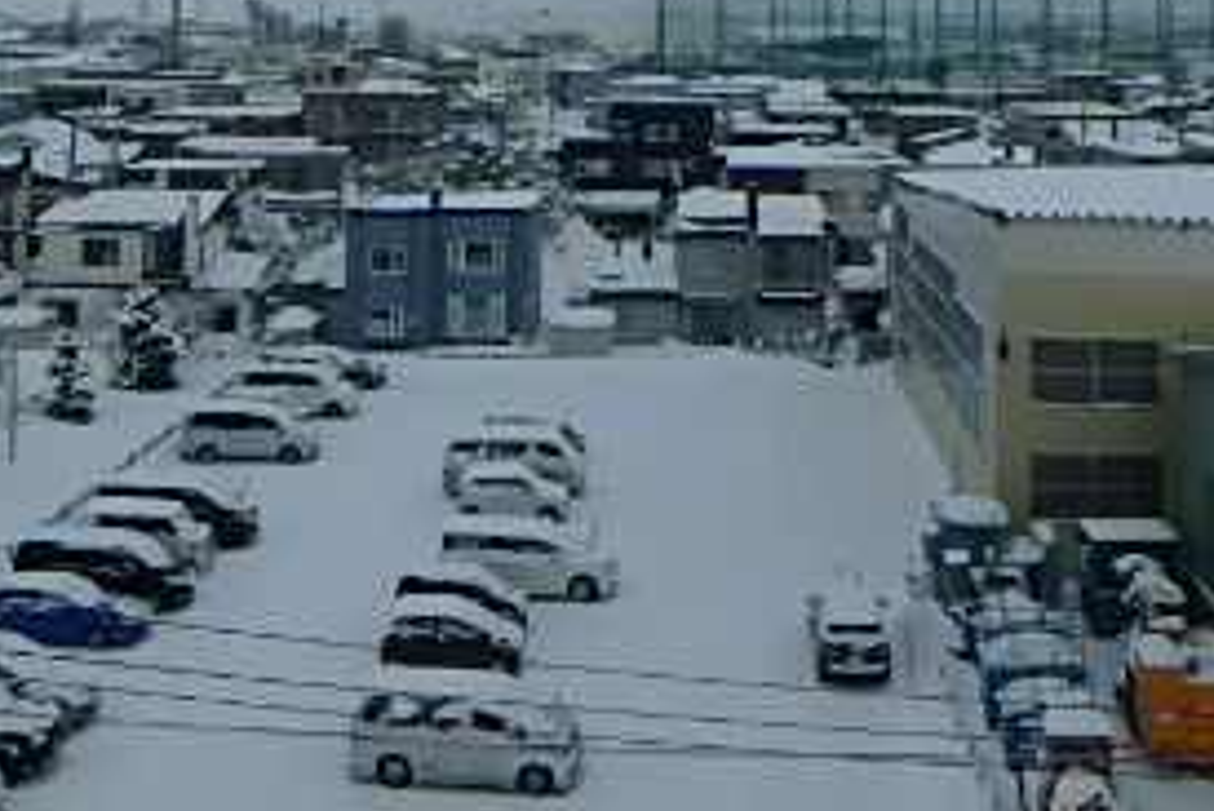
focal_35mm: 51
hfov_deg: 38.8
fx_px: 1721
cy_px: -137
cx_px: 656
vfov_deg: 24.3
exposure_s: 1/1600
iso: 125
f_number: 6
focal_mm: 3.7
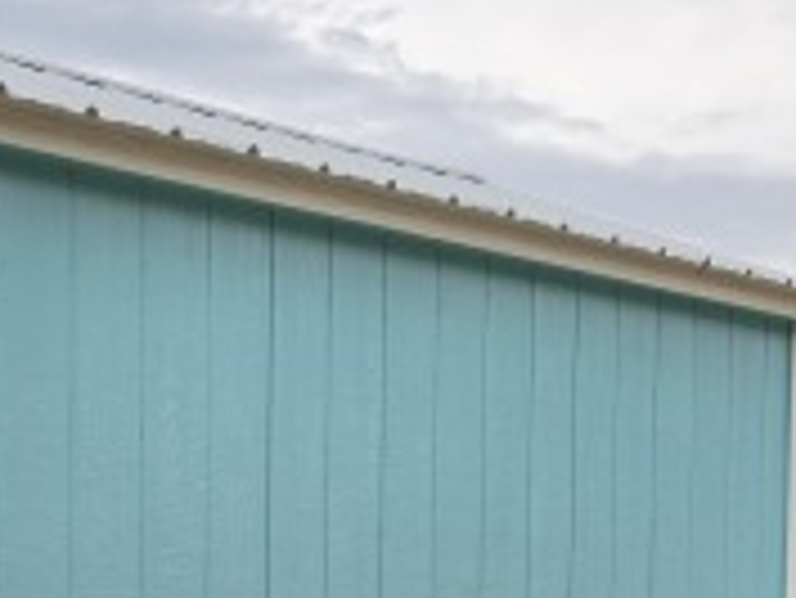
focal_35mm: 83
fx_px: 1910
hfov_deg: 22.7
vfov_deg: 17.0
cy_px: 728
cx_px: 9
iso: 10
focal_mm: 6.5
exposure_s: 1/212
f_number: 1.4
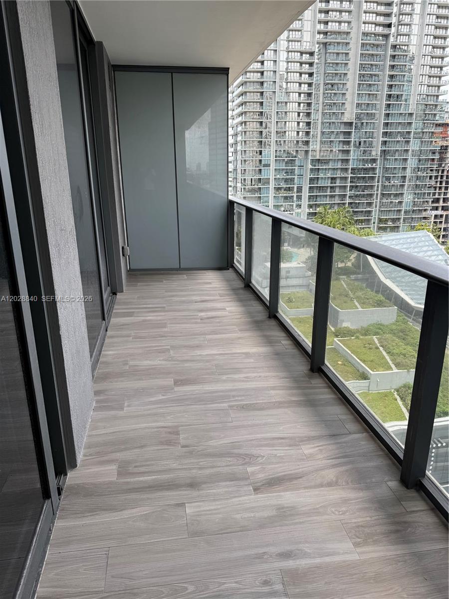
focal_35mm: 24
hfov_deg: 56.8
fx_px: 415
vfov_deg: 71.6
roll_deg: +0.3
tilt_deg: -14.5
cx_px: 224
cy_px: 300
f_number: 1.78
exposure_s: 1/735
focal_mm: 6.76
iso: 80
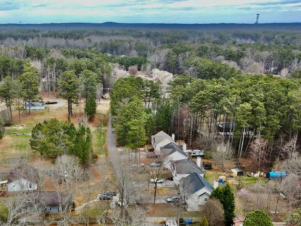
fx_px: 374
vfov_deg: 32.2
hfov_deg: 43.0
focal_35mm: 43
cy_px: 198
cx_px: 91
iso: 100
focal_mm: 4.5
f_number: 2.8
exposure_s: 1/240
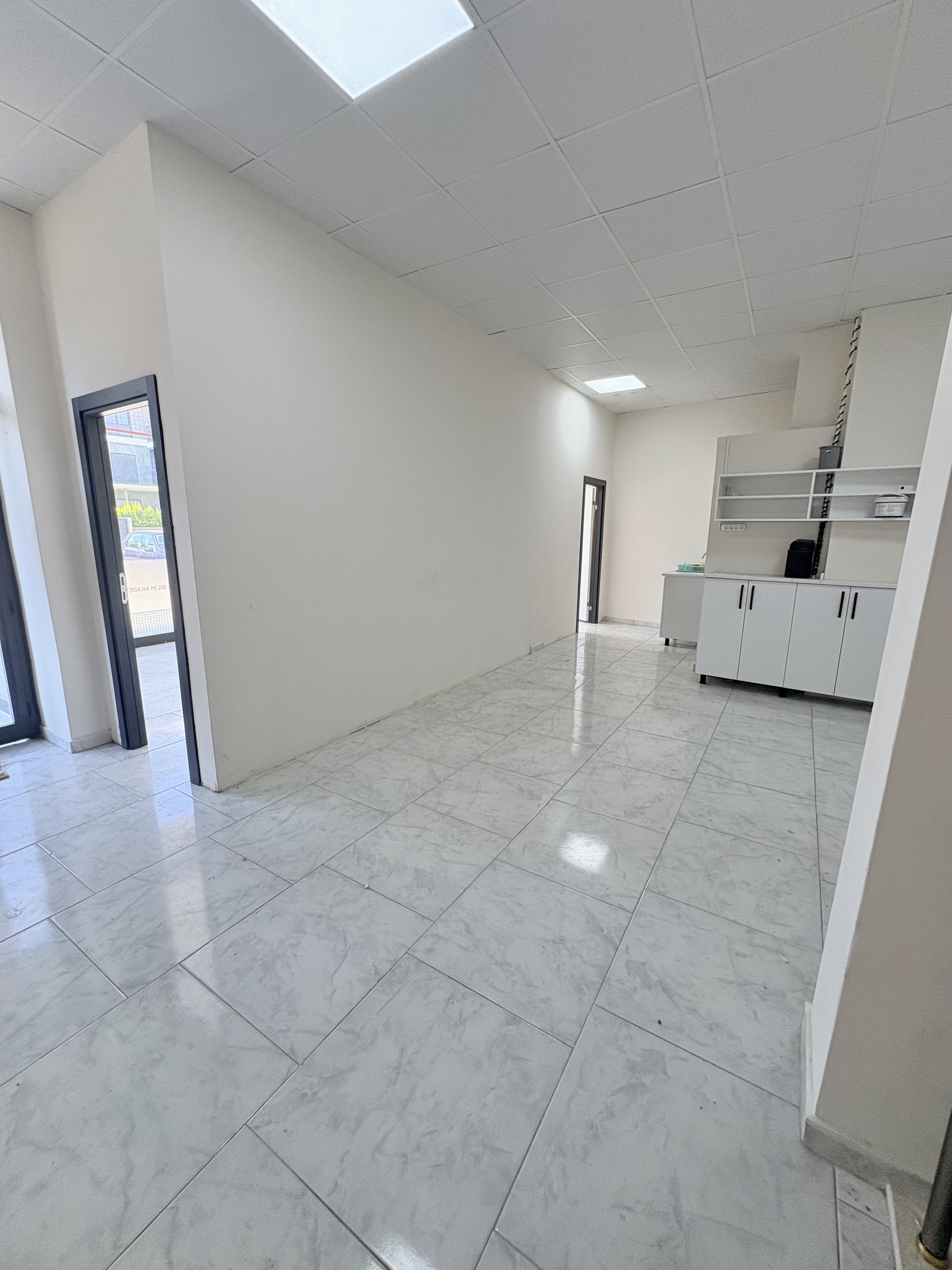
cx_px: 476
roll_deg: -0.5
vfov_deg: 102.1
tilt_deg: -11.0
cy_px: 635
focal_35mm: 14
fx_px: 513
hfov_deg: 85.7
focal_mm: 2.22
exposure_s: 1/111
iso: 100
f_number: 2.2
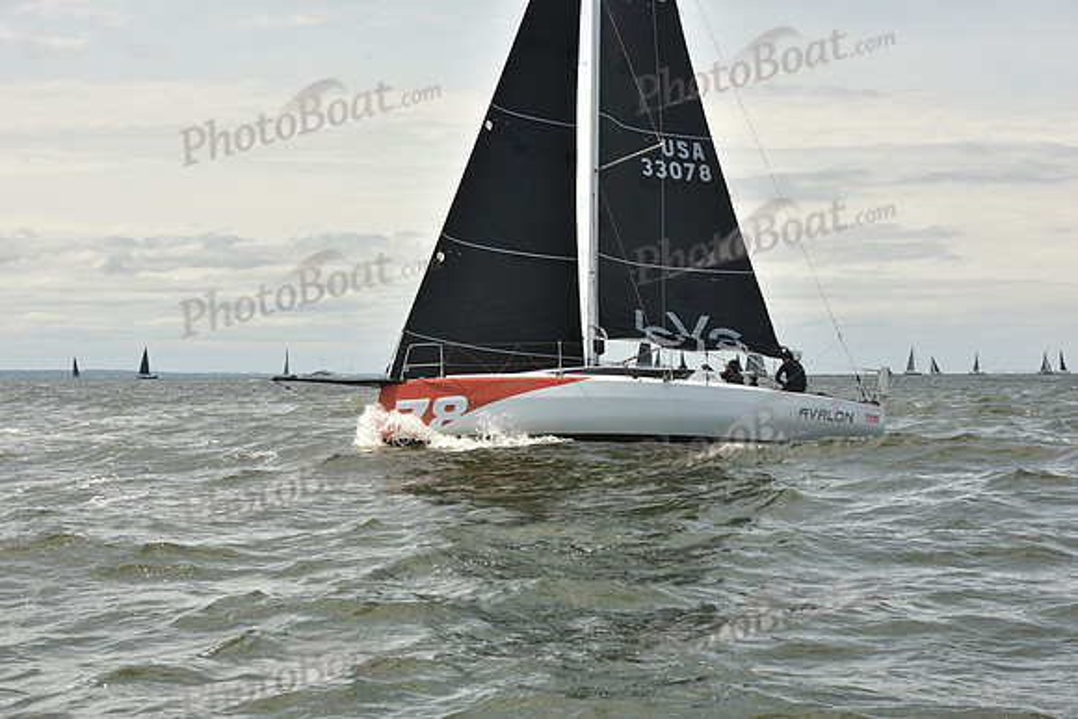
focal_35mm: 78
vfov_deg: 17.5
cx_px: 539
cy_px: 360
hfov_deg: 26.0
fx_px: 2336
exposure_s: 1/800
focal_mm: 78
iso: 250
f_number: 9
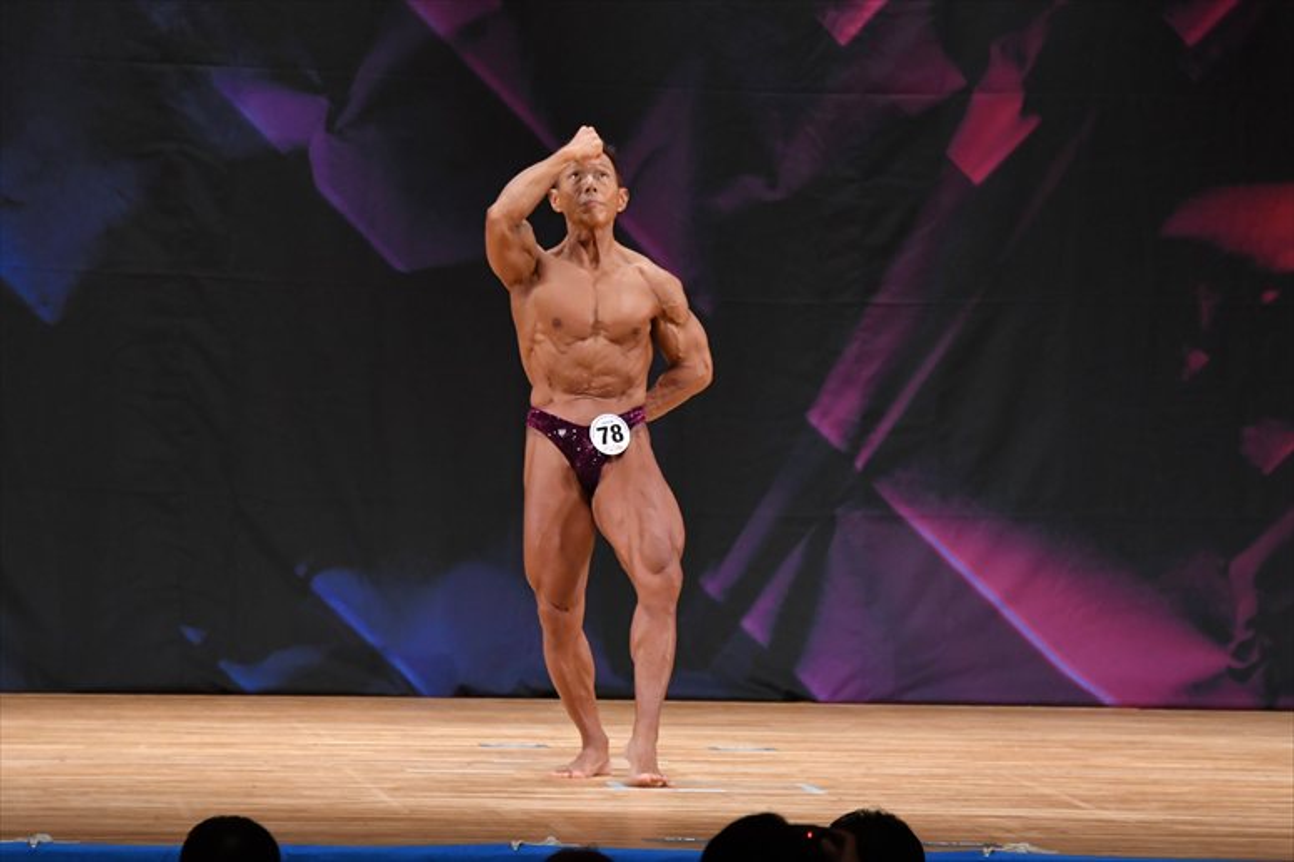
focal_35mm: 270
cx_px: 647
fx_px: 9700
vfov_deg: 5.1
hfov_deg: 7.6
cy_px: 431
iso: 3200
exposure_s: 1/400
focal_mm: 180
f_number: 5.6
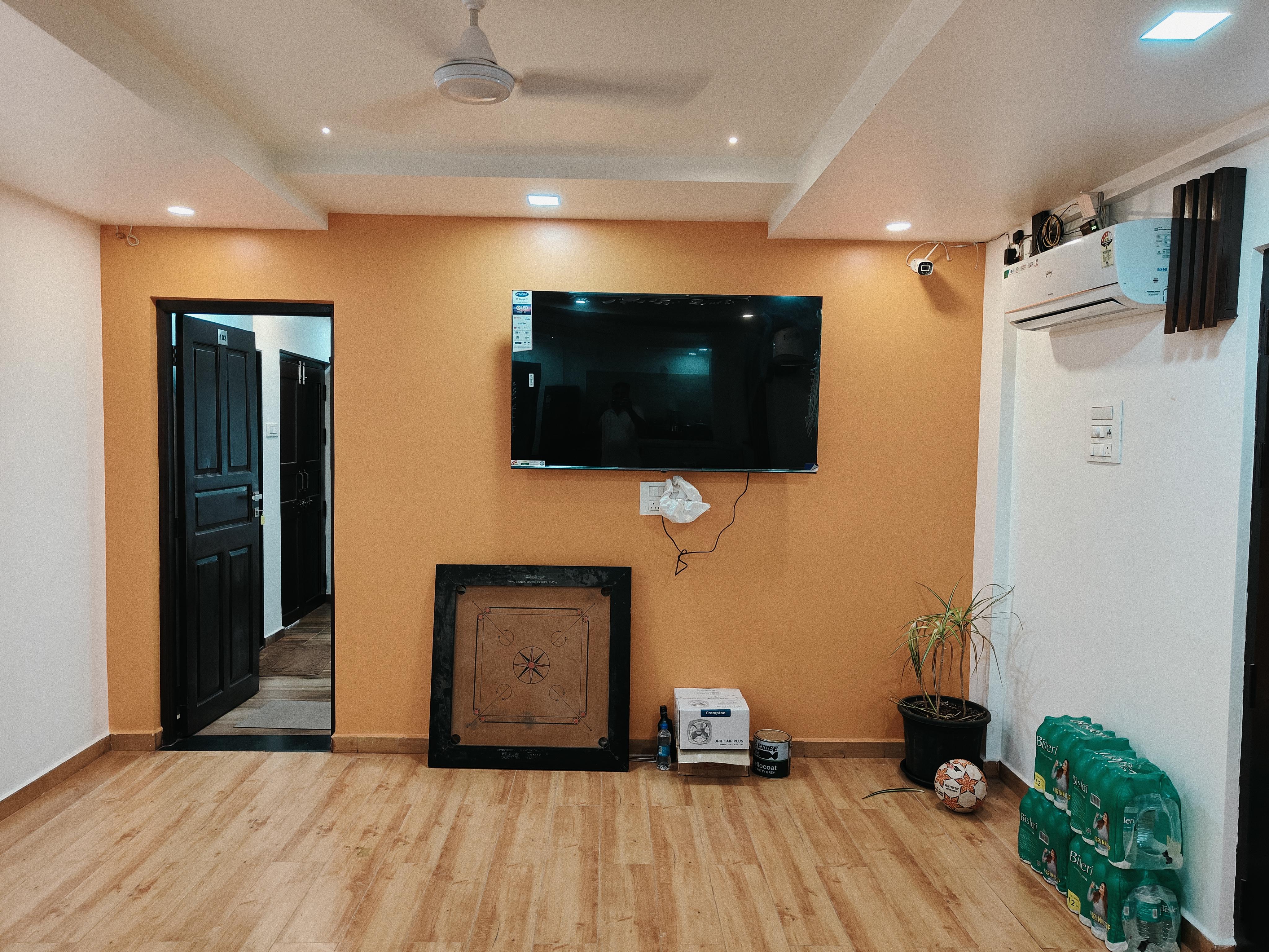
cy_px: 476
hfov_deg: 71.6
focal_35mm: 24
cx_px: 634
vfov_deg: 56.8
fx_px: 880
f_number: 1.8
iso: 250
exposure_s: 1/50
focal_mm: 5.59
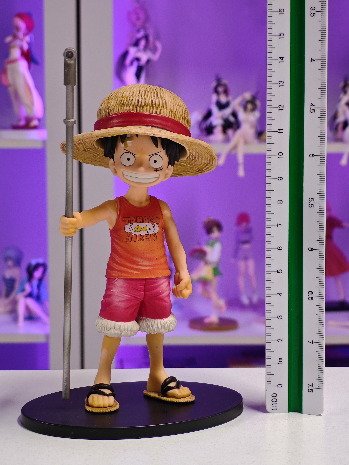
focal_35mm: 80
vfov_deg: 24.4
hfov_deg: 18.4
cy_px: 232
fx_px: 1075
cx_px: 174
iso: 400
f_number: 2.4
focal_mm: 7.48
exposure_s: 1/20.1
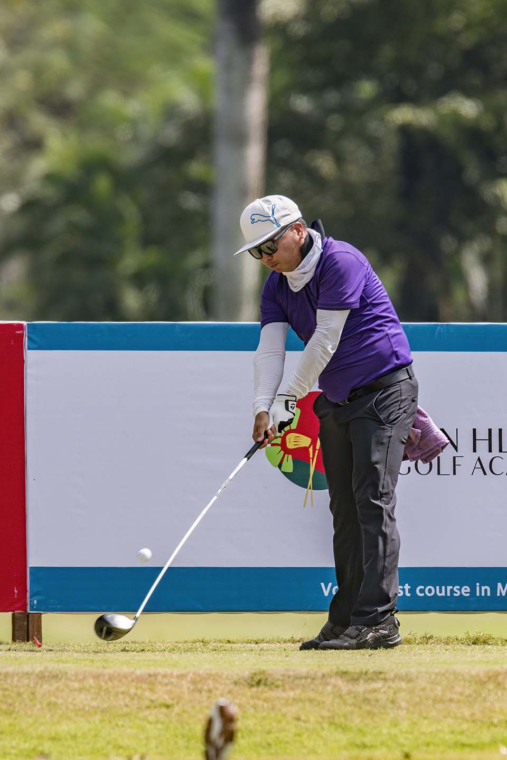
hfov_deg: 2.1
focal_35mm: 650
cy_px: 380
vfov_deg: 3.2
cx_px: 254
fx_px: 13730
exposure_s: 1/2000
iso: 640
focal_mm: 650
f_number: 8
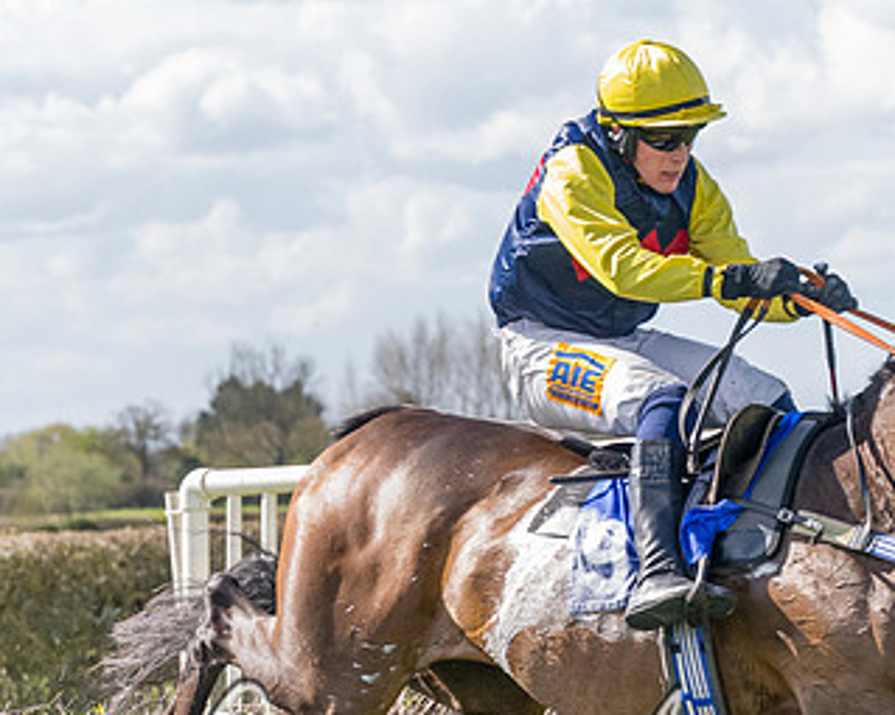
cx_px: 743
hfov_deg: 7.8
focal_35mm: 248
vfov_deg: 6.2
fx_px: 6567
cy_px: 674
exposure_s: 1/1600
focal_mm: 70
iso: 400
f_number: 4
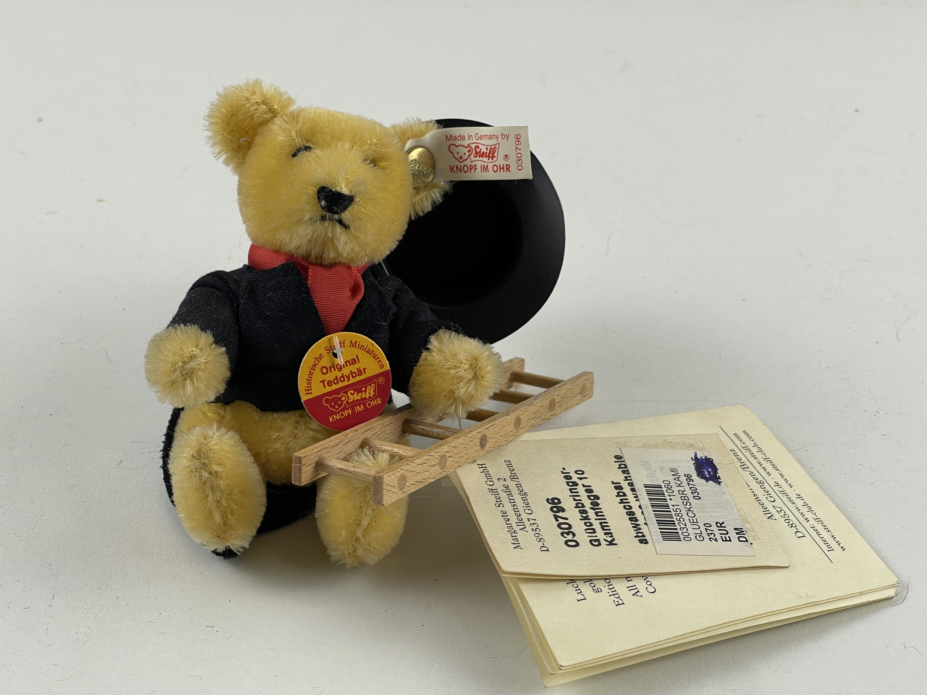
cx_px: 464
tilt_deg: -37.4
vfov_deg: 22.9
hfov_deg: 30.3
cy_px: 348
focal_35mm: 64
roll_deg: -3.4
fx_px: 1714
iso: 25
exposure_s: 1/100
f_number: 2.2
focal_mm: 7.5
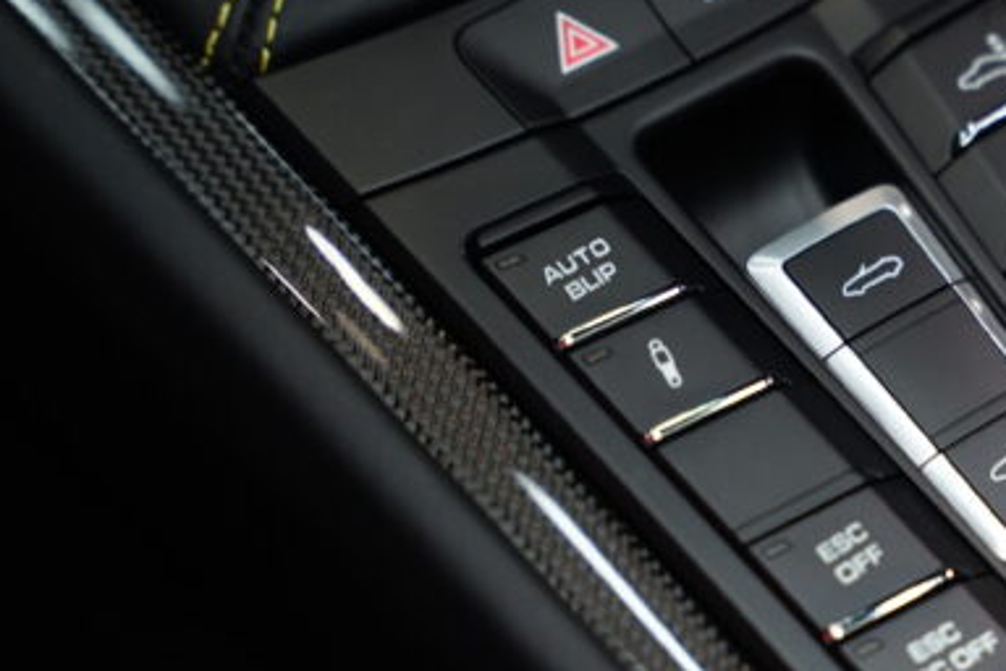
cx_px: 938
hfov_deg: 14.5
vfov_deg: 9.8
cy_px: 359
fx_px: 3912
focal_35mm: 140
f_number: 2.8
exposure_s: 1/80
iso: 800
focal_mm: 70
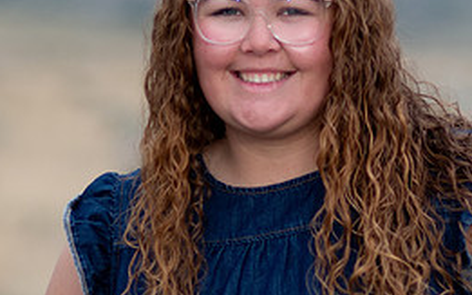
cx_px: 405
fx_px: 4167
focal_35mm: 324
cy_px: 111
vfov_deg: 4.1
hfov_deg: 6.5
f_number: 1.8
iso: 200
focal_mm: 85
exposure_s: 1/1600
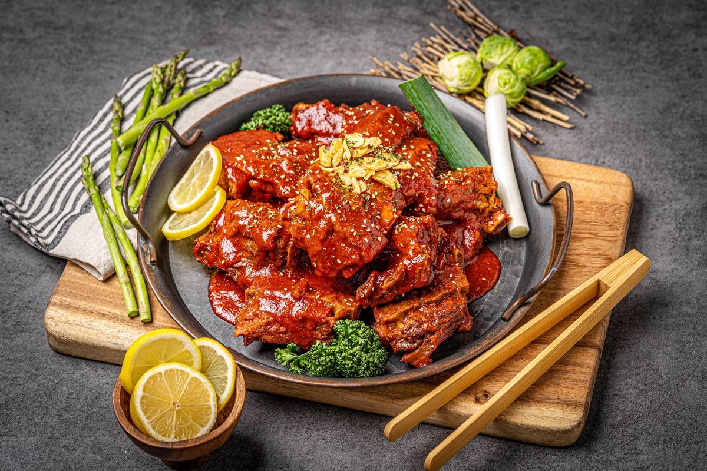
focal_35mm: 101
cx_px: 354
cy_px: 236
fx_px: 1983
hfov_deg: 20.2
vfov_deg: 13.6
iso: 100
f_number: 7.1
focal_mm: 101
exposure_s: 1/125
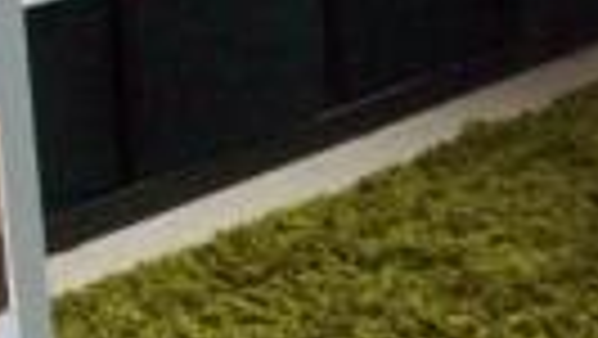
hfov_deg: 11.7
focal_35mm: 177
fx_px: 2808
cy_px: -106
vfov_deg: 6.8
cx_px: 879
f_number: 2.8
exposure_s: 1/45
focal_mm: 6.2
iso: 160
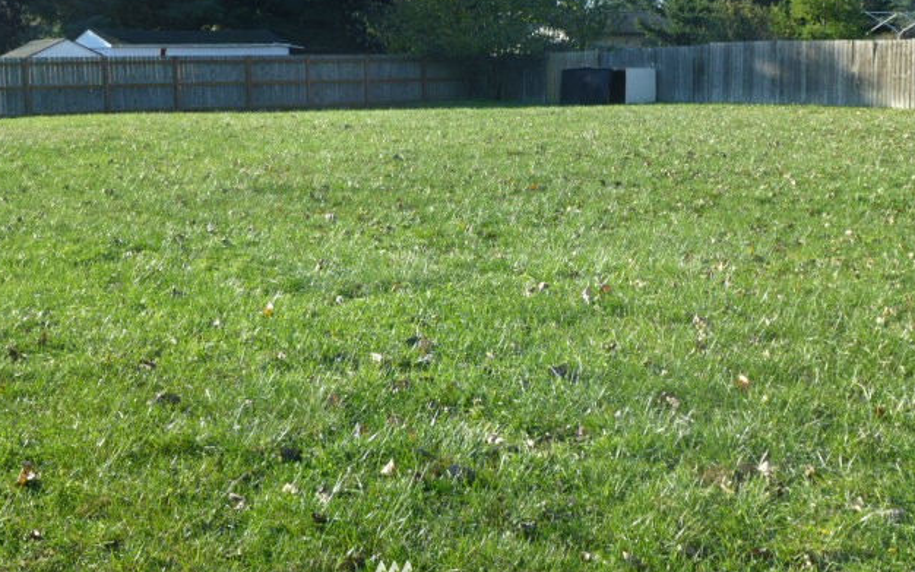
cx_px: 450
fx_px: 1296
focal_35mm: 52
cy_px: 282
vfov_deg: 24.9
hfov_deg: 38.9
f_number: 4
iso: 100
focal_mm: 8.6
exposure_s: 1/250
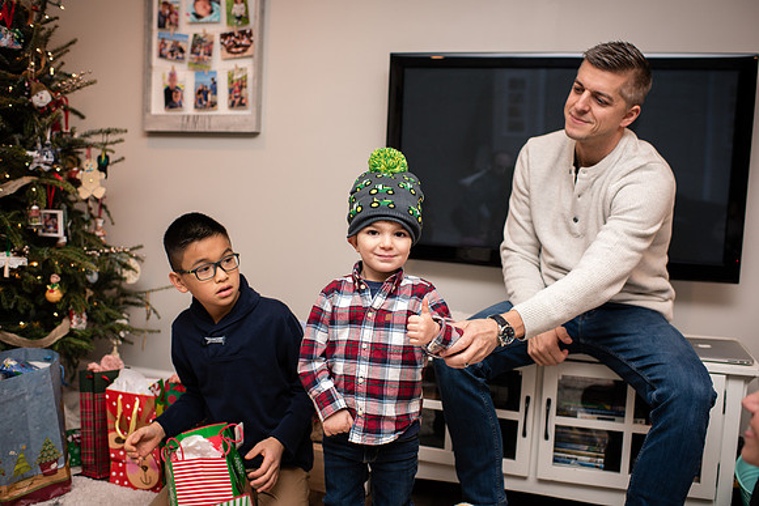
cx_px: 380
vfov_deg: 37.9
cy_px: 253
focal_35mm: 35
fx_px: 738
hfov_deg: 54.4
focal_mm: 35
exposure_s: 1/200
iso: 400
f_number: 2.8
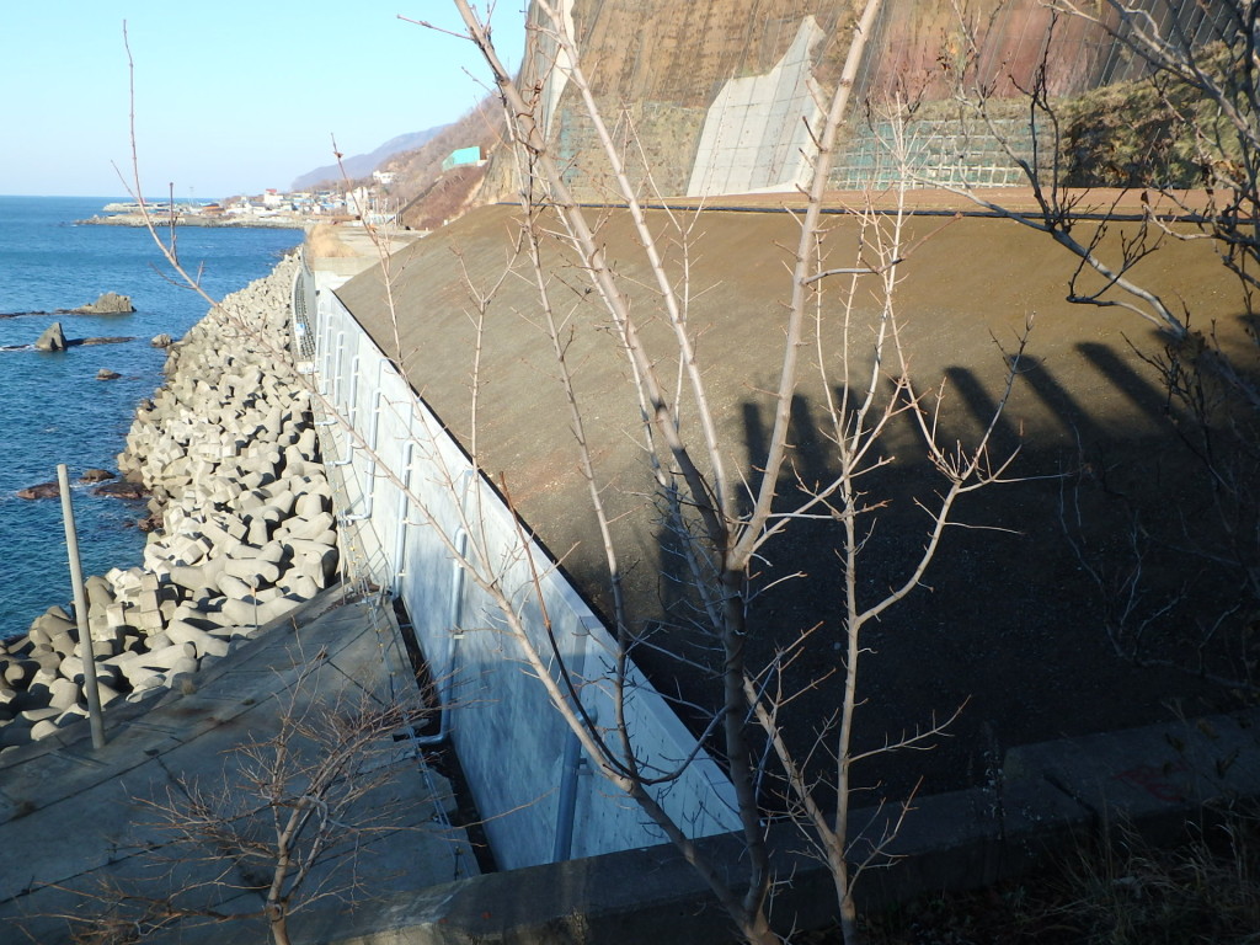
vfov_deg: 48.2
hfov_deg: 61.7
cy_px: 472
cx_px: 630
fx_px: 1056
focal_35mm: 29
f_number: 4.6
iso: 125
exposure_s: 1/400
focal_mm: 5.2
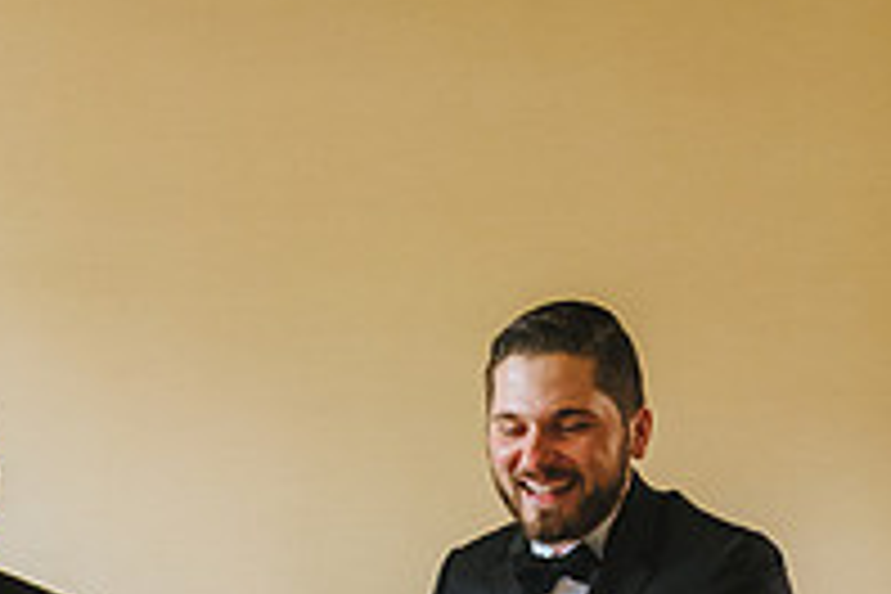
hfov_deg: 24.7
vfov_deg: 16.0
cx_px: 554
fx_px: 2029
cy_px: 727
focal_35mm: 82
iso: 3200
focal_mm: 28
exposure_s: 1/160
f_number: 2.8
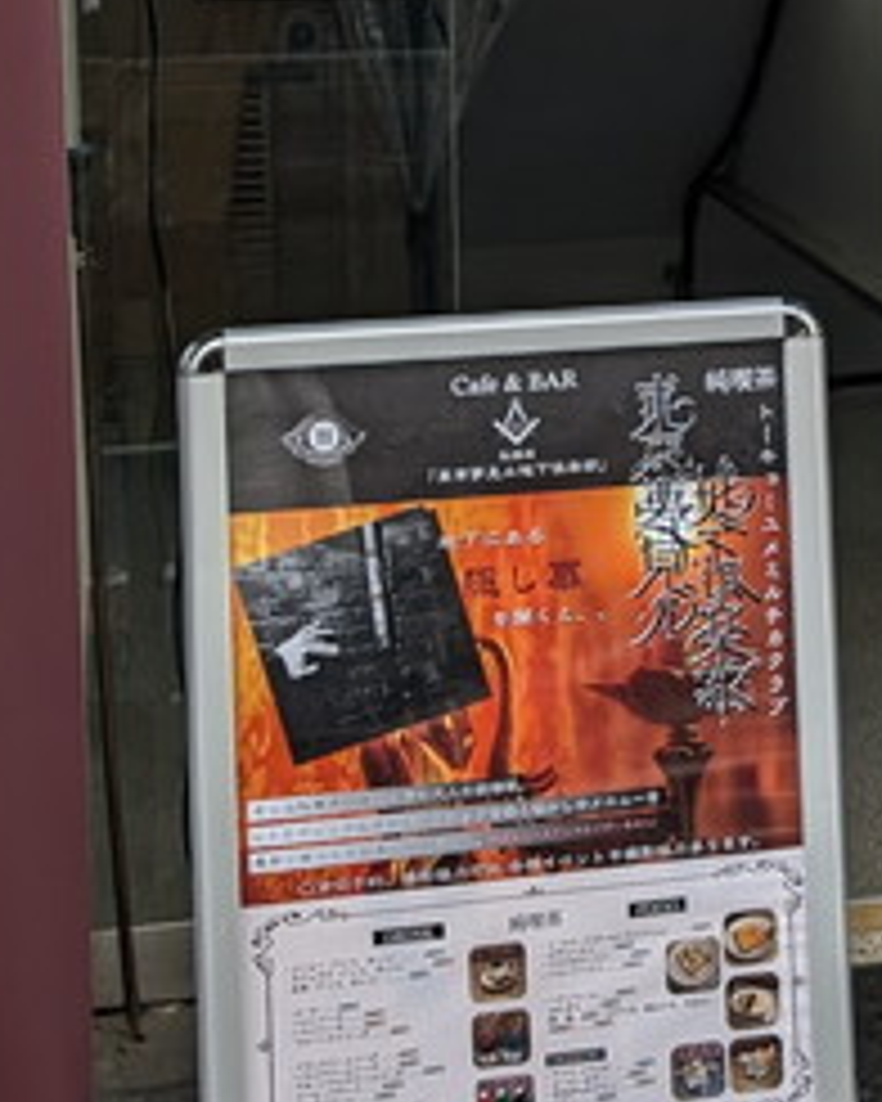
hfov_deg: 14.8
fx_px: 3198
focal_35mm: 98
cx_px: 1228
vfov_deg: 19.2
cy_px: 130
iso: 18
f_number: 1.68
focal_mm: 6.9
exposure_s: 1/201
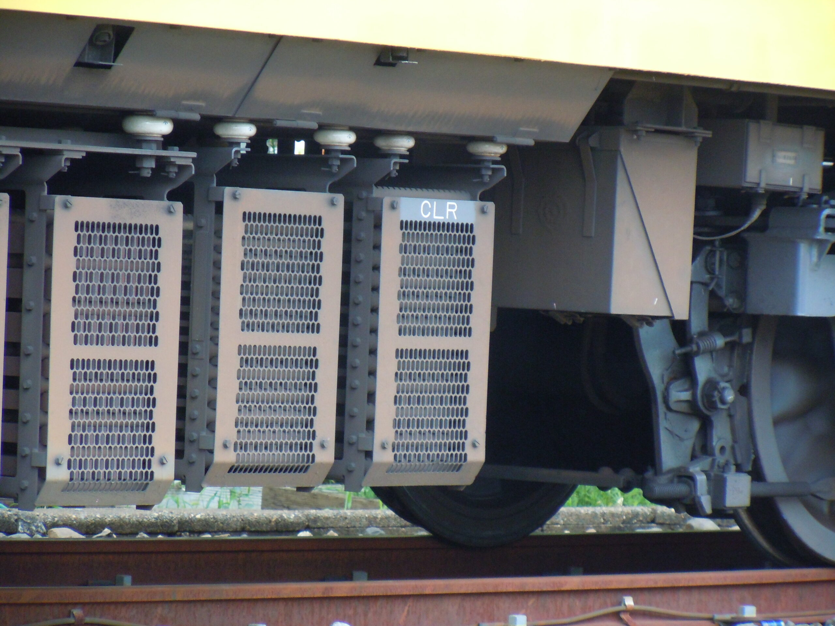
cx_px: 418
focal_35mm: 229
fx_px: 5524
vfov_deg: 6.5
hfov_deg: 8.6
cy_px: 313
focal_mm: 41.2
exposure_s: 1/100
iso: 400
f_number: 4.8
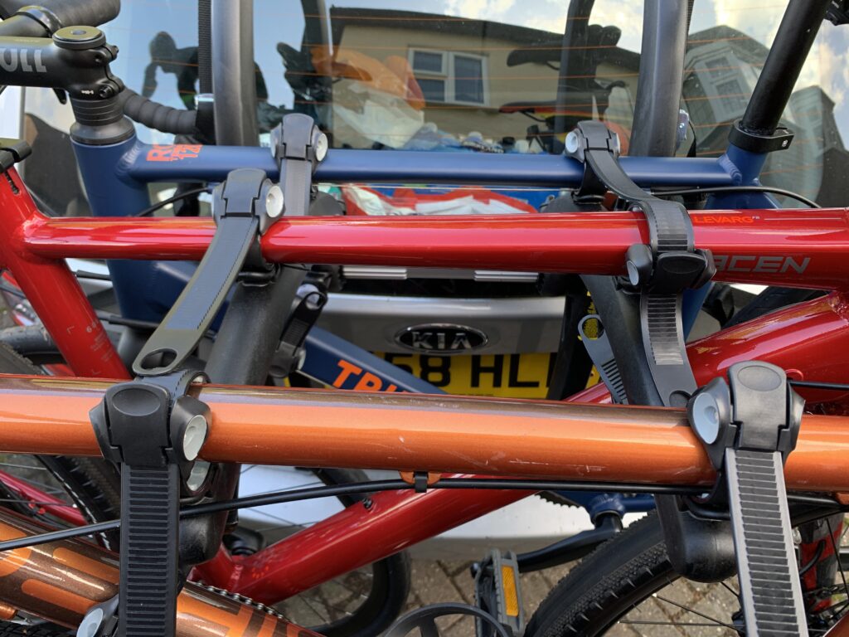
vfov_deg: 53.1
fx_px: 638
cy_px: 318
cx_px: 424
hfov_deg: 67.3
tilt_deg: -48.3
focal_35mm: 26
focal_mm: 4.25
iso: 64
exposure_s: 1/121
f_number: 1.8
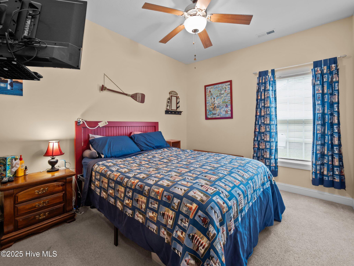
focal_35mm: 14
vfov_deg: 85.7
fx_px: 143
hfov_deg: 102.1
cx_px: 177
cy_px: 133
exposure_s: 1/2
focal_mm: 7
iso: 200
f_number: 5.6
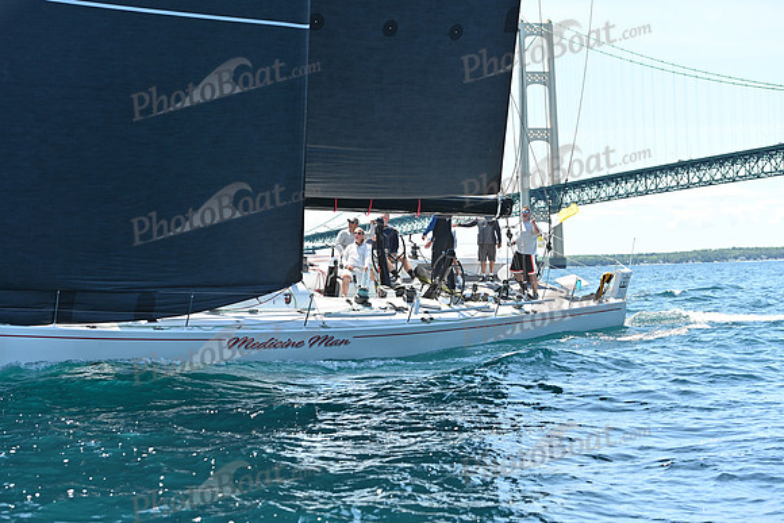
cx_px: 392
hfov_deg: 28.8
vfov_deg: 19.5
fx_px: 1525
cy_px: 262
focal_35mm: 70
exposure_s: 1/1000
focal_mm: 70
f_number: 5
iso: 320
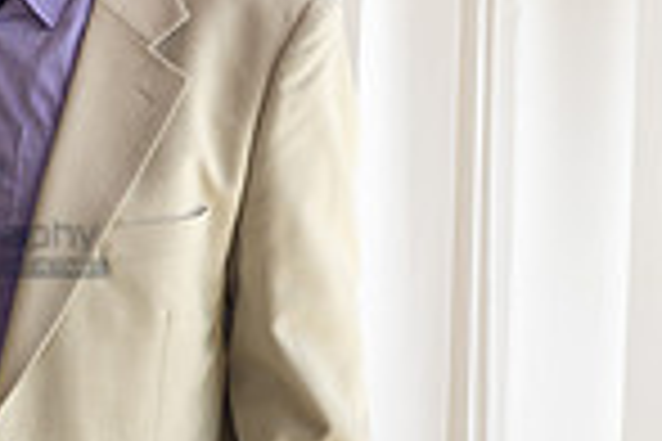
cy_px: 209
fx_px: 1747
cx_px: -81
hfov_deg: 20.4
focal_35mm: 95
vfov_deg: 14.4
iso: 200
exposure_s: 1/125
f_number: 4
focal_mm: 24
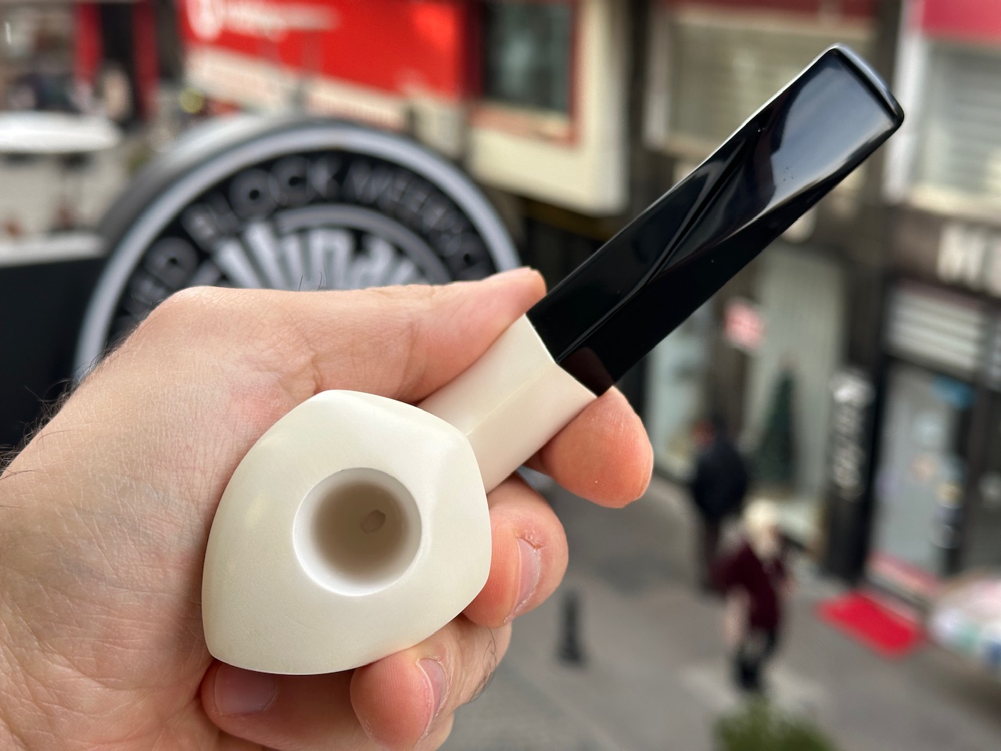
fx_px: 1388
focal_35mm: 48
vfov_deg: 30.3
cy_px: 376
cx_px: 500
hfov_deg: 39.7
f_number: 1.78
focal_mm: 6.86
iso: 64
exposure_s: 1/494
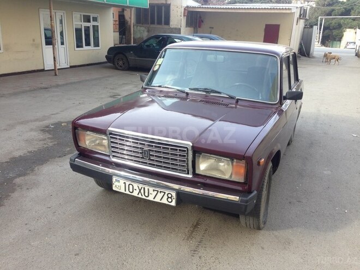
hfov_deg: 55.4
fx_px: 343
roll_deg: -2.1
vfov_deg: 42.9
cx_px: 180
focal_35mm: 33
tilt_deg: -19.3
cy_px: 135
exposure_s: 1/160
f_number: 2.4
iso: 50
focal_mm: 4.12
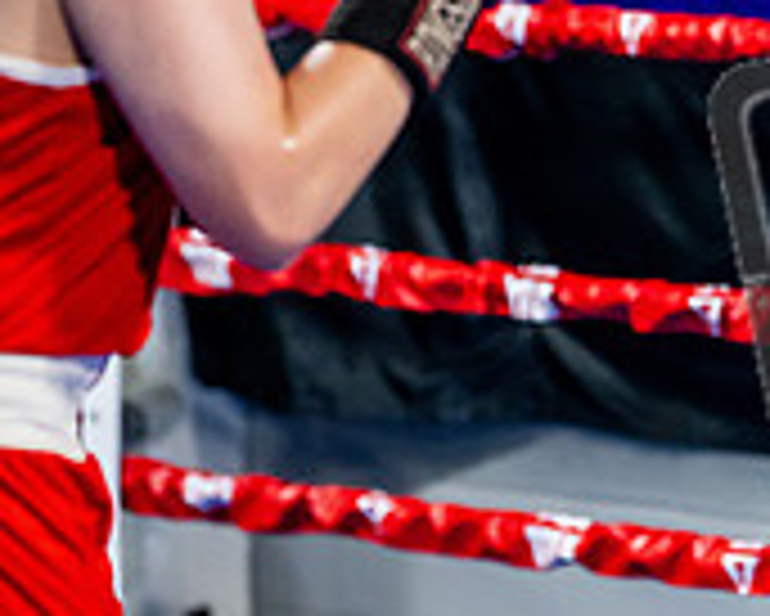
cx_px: 720
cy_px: 142
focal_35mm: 270
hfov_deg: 7.1
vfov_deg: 5.7
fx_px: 6157
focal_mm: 85
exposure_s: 1/1000
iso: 4000
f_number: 2
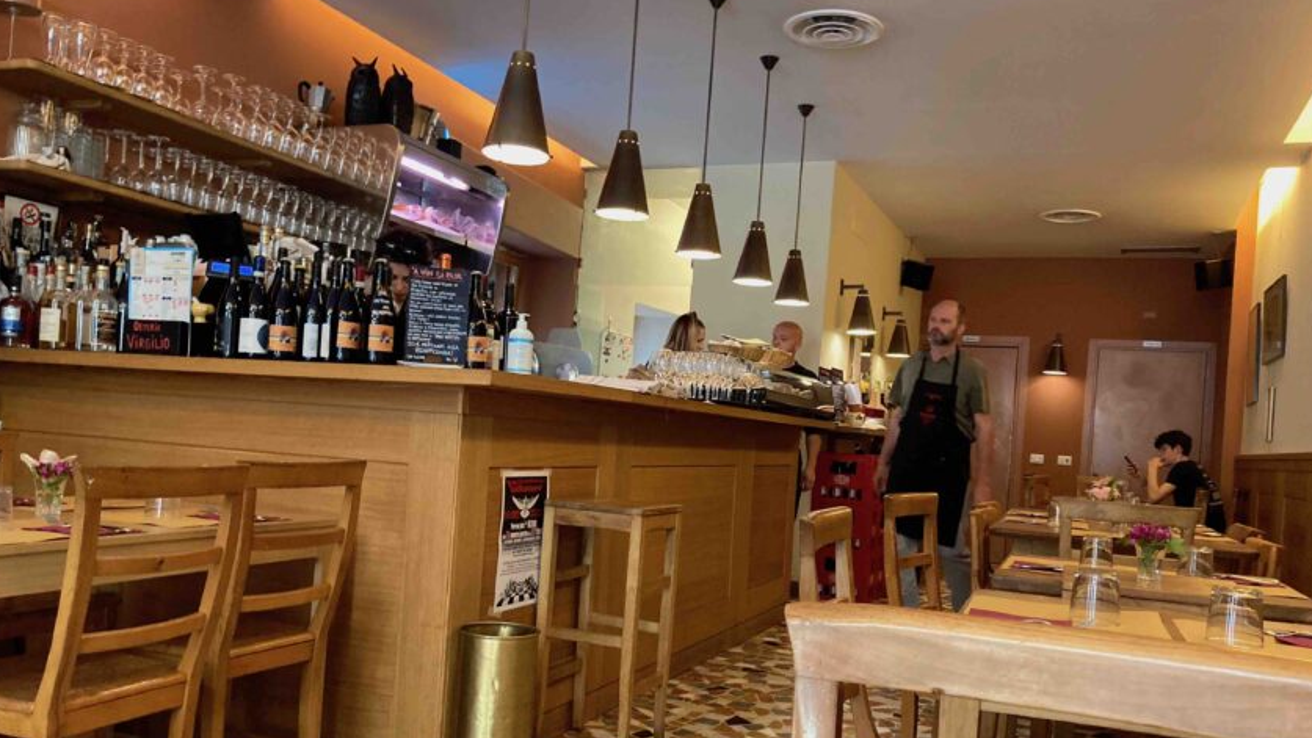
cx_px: 658
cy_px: 425
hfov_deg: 62.6
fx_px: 1079
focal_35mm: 31
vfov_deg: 37.7
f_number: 1.8
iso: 250
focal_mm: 3.99
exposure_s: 1/40
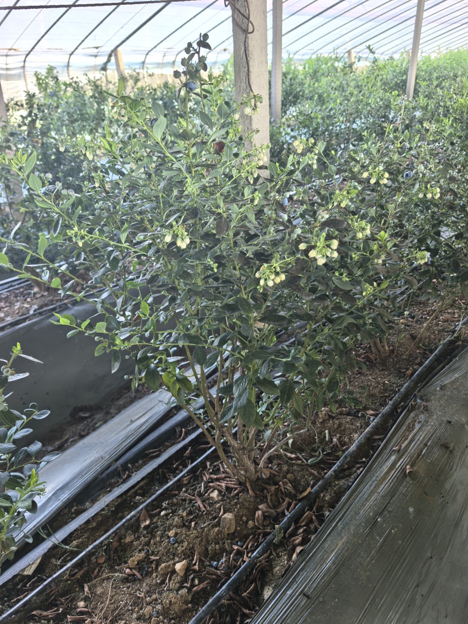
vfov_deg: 65.3
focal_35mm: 27
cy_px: 312
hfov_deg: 51.3
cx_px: 234
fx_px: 487
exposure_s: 1/927
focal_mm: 6.98
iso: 400
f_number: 1.4
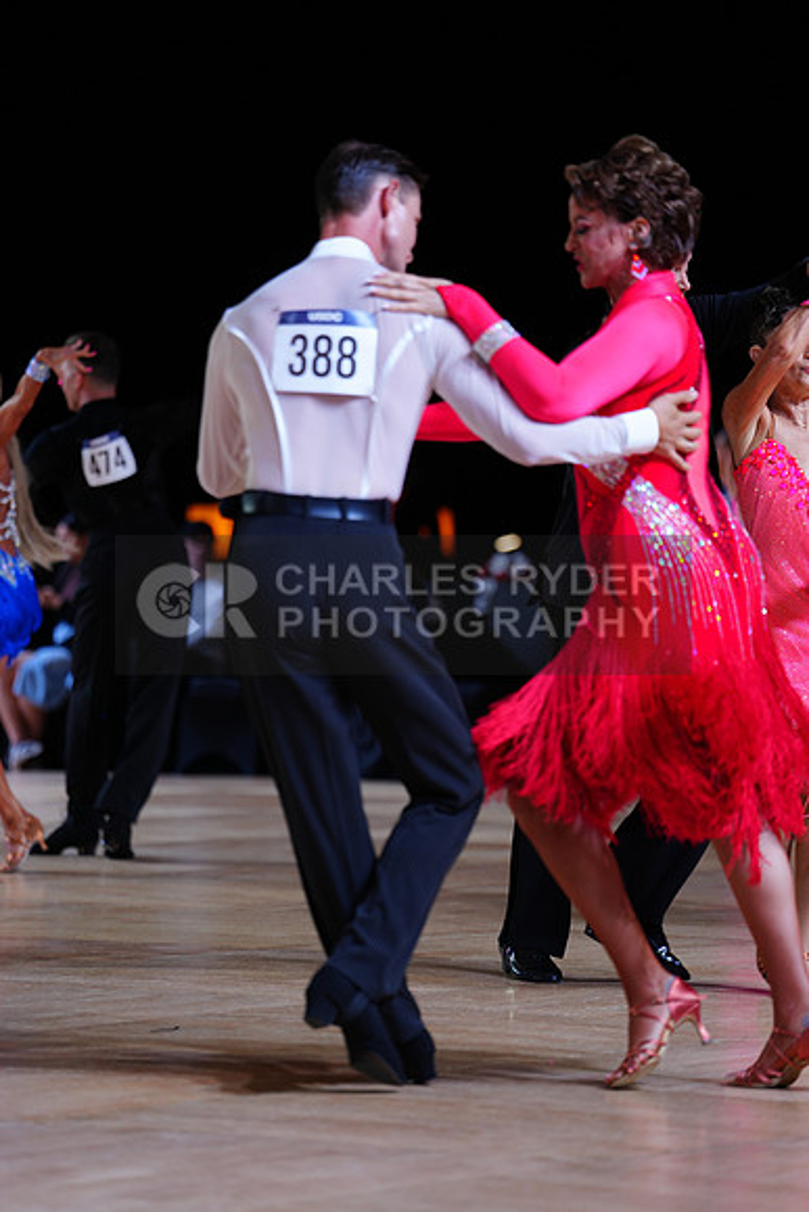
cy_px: 606
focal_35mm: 162
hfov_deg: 8.5
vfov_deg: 12.7
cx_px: 404
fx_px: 5457
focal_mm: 162
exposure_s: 1/400
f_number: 2.8
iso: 400
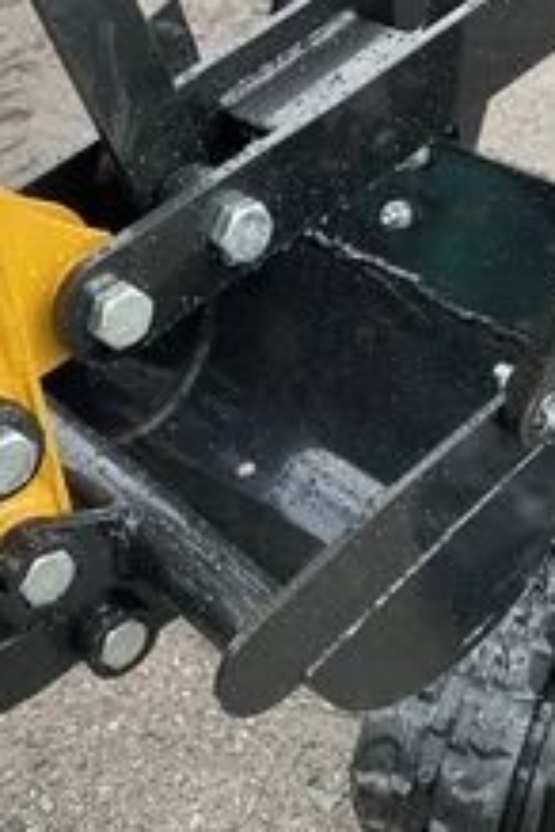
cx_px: 209
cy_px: 319
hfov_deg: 24.6
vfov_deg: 36.1
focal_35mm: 55
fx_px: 1272
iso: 25
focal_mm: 3
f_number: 1.8
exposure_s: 1/287
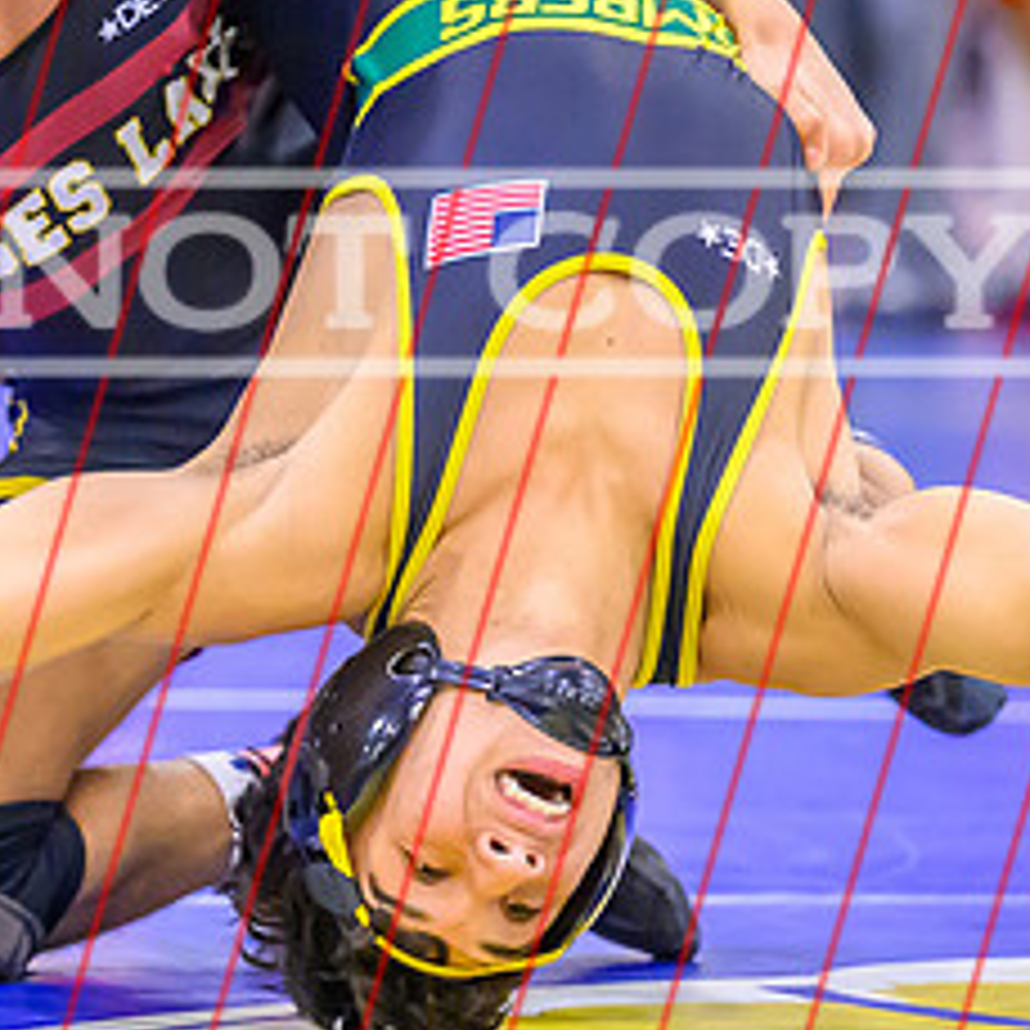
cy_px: 526
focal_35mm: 397
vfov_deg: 4.4
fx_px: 13365
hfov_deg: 4.4
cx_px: 107
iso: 6400
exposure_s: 1/640
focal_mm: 130
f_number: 2.8
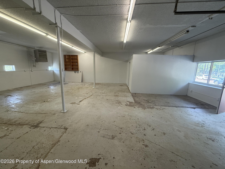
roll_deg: -1.0
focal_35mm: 14
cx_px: 112
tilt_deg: -9.5
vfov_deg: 85.7
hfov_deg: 102.1
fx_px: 91
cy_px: 84
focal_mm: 2.22
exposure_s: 1/120
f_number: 2.2
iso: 200
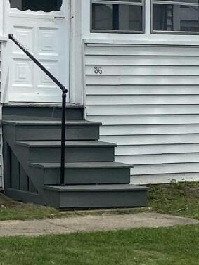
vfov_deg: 14.2
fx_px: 1057
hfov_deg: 10.0
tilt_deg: +2.8
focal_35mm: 138
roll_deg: -0.4
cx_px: -193
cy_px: 45
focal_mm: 4.25
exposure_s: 1/3497
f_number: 1.8
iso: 32
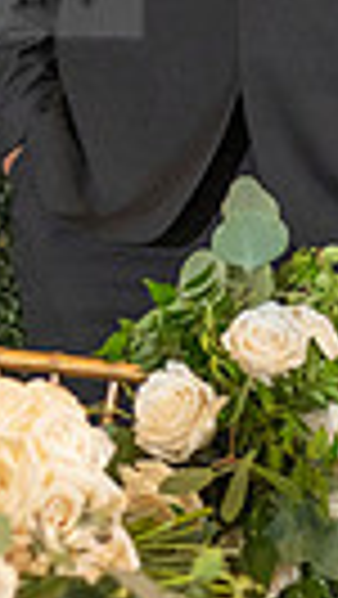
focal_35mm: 346
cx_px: -146
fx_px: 5502
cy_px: 45
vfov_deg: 6.2
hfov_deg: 3.5
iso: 800
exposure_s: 1/160
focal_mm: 62
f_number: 3.5
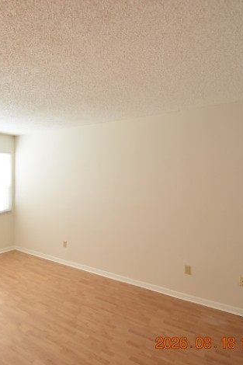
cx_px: 53
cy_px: 185
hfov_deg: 52.0
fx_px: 233
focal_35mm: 23
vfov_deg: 76.1
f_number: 4
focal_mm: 10
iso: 800
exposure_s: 1/60
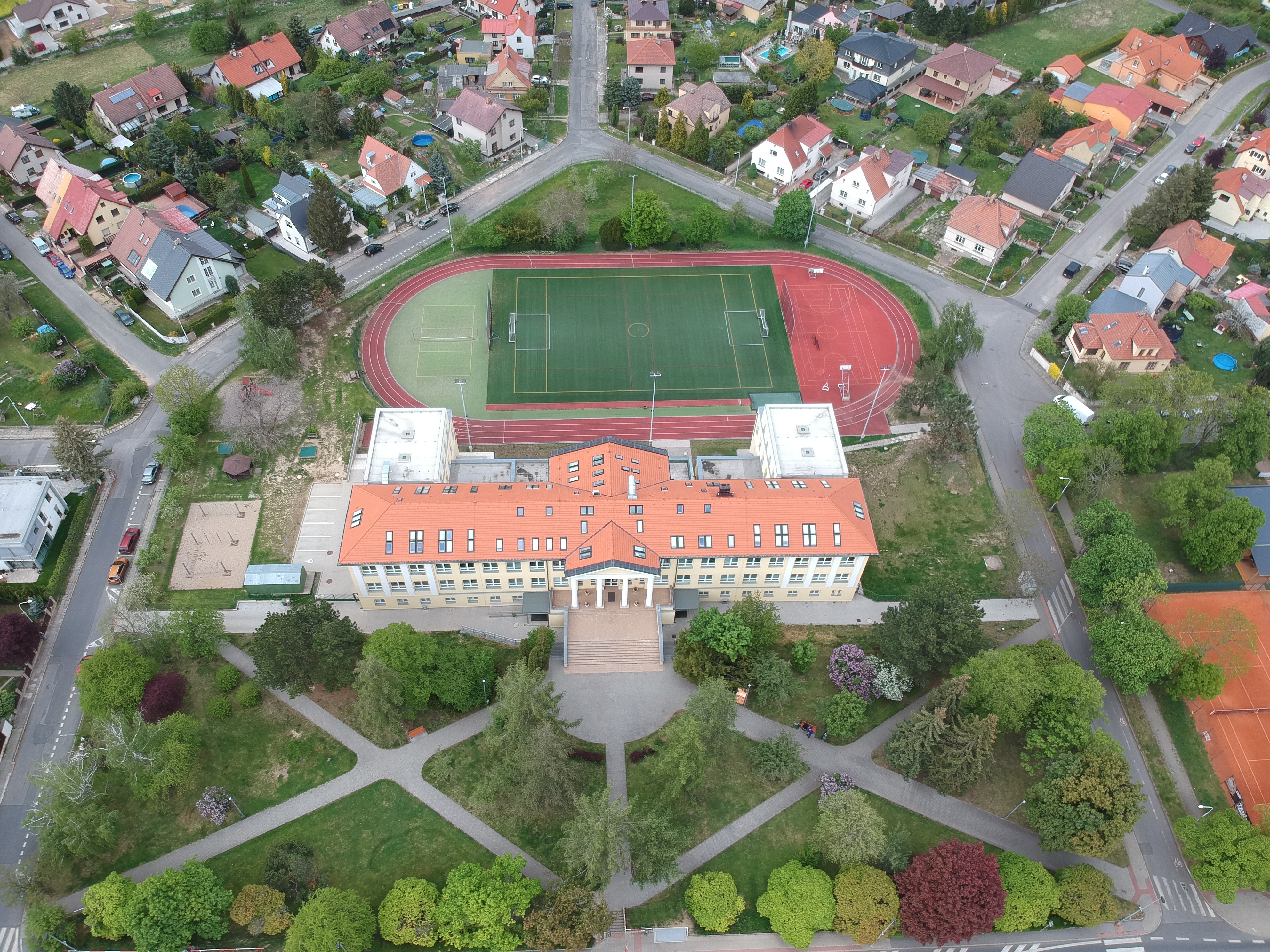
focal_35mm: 25
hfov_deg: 69.4
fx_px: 917
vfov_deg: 54.9
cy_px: 476
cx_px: 635
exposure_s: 1/320
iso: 100
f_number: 2.6
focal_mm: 4.49
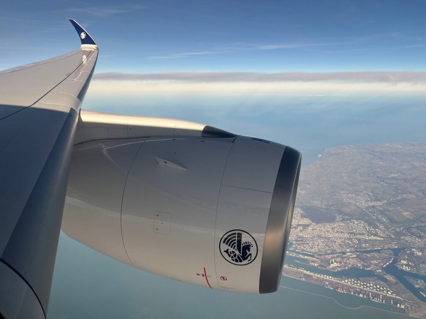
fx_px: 320
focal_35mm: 26
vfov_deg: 53.1
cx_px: 213
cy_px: 160
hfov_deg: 67.3
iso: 50
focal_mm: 5.7
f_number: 1.5
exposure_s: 1/2252
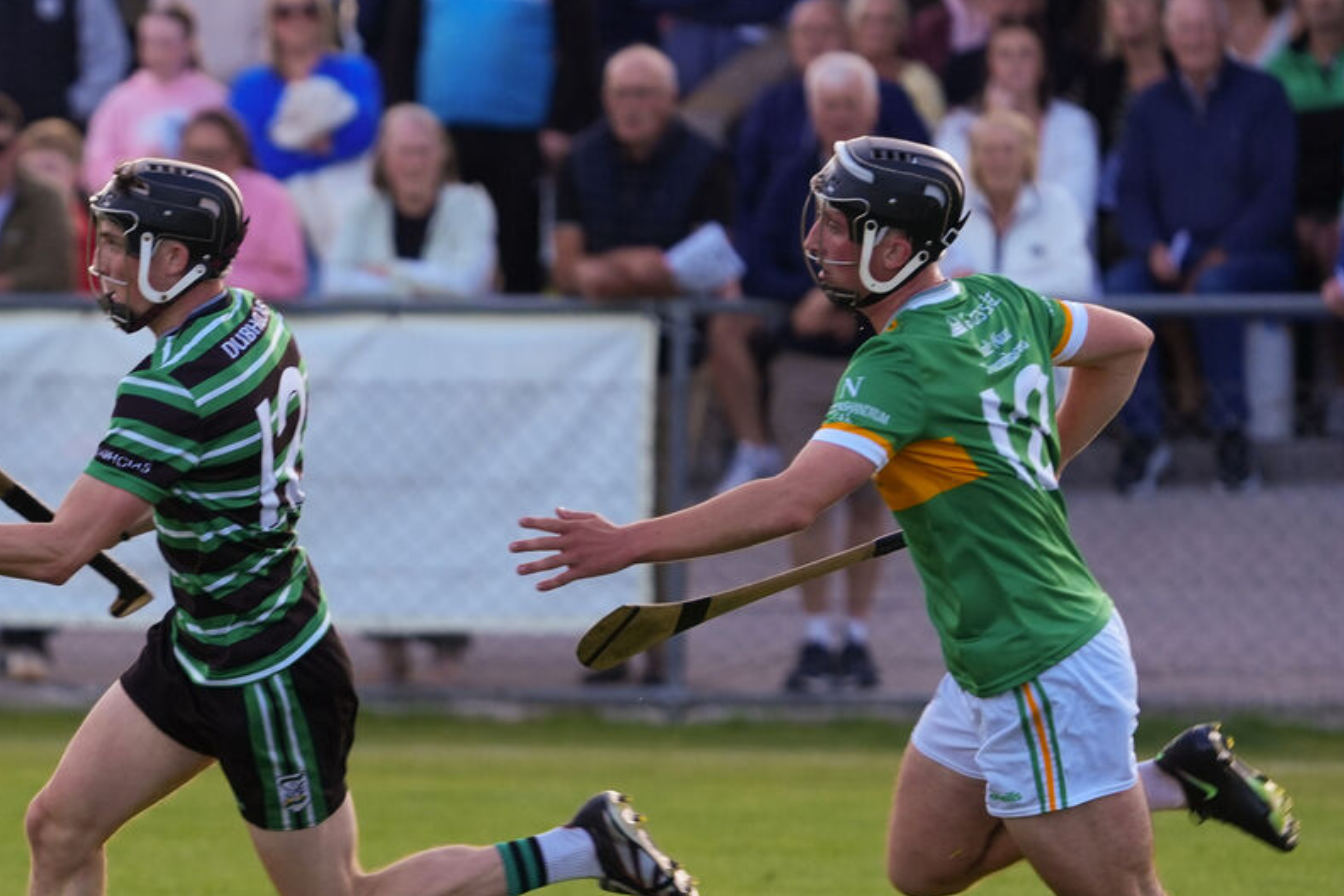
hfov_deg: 3.3
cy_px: 643
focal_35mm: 617
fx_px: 23033
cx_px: 436
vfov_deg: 2.2
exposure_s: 1/1000
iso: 800
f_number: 6.3
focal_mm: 407
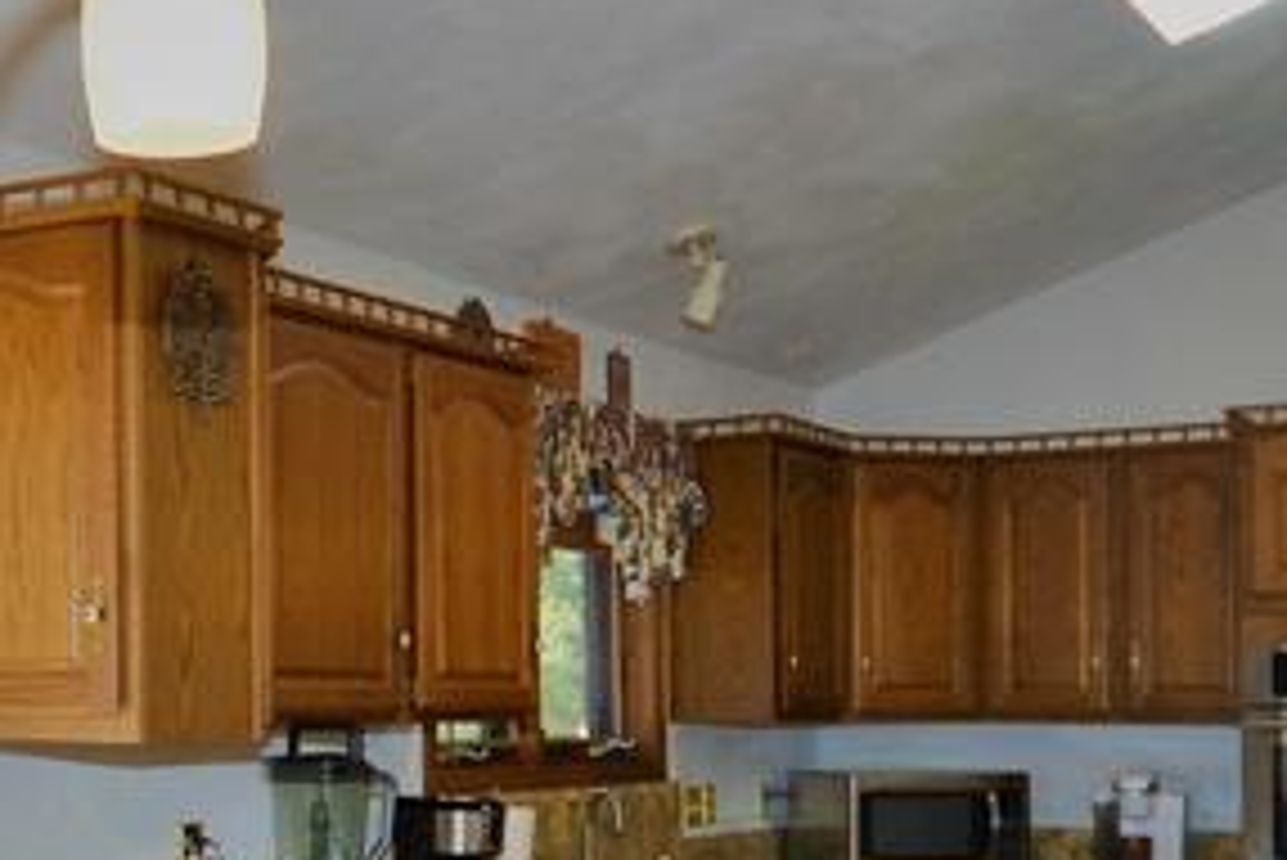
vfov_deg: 23.5
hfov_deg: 34.1
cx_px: 279
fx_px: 2039
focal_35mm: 57
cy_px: 666
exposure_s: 1/125
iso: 220
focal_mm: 10
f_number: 4
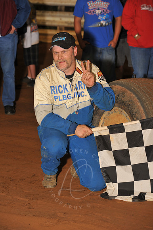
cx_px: 76
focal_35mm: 125
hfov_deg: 11.0
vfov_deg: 16.4
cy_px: 115
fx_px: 798
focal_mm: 125
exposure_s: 1/250
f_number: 6.3
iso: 500
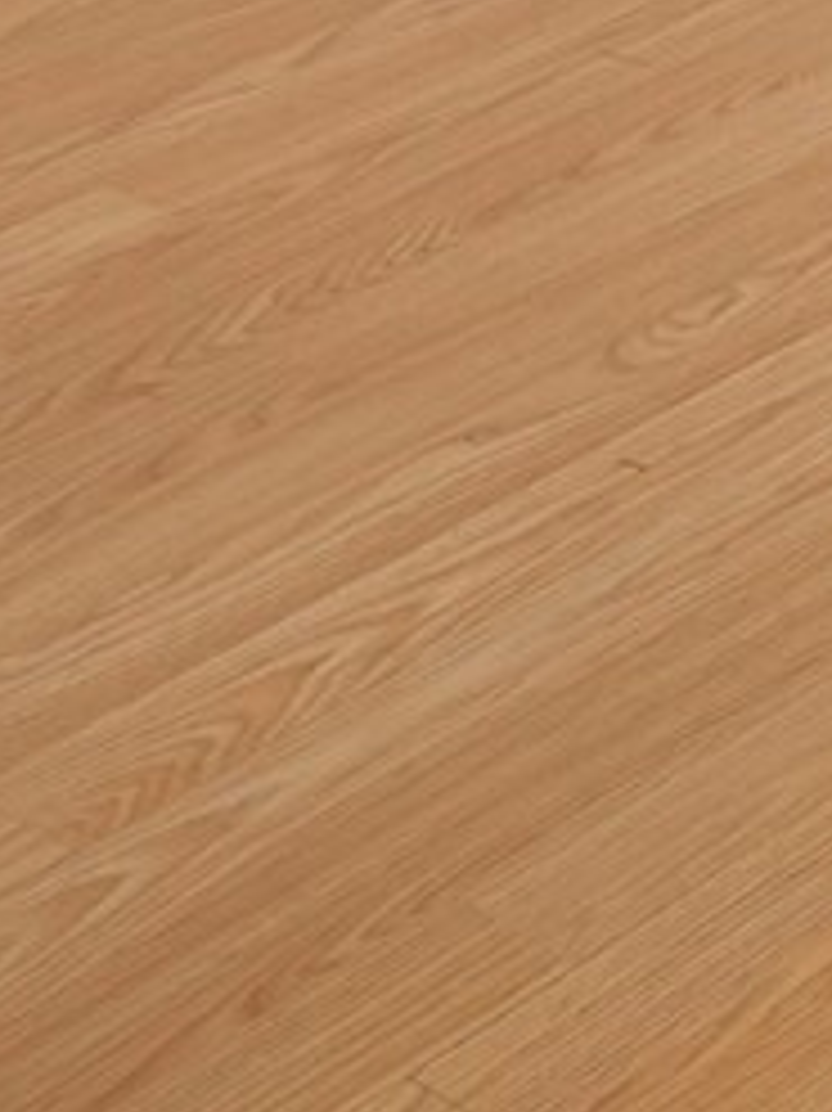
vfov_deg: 11.7
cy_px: -1808
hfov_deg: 9.9
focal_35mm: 127
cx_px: 2159
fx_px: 4073
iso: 200
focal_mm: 16
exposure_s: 1/5
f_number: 8
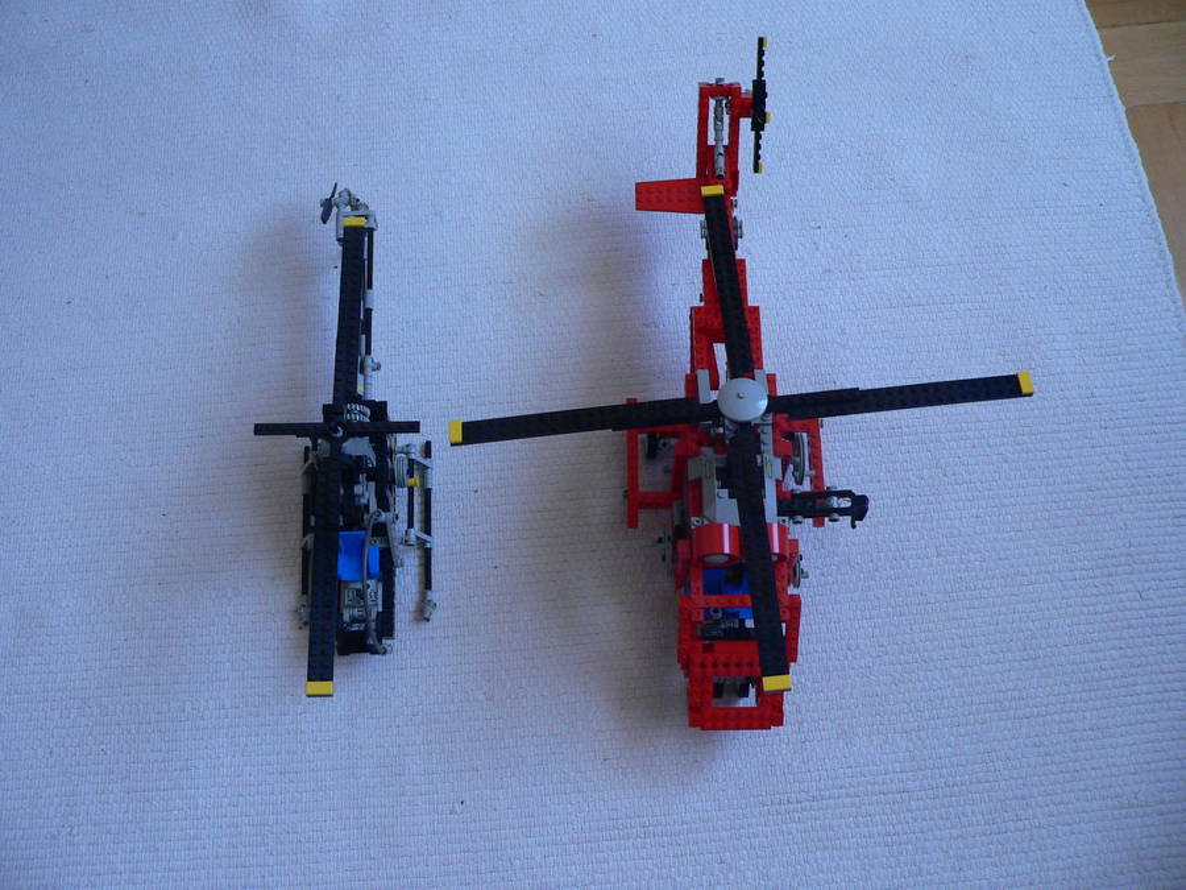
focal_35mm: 36
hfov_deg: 51.4
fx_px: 1233
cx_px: 593
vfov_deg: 39.7
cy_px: 445
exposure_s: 1/50
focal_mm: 6
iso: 200
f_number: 2.8
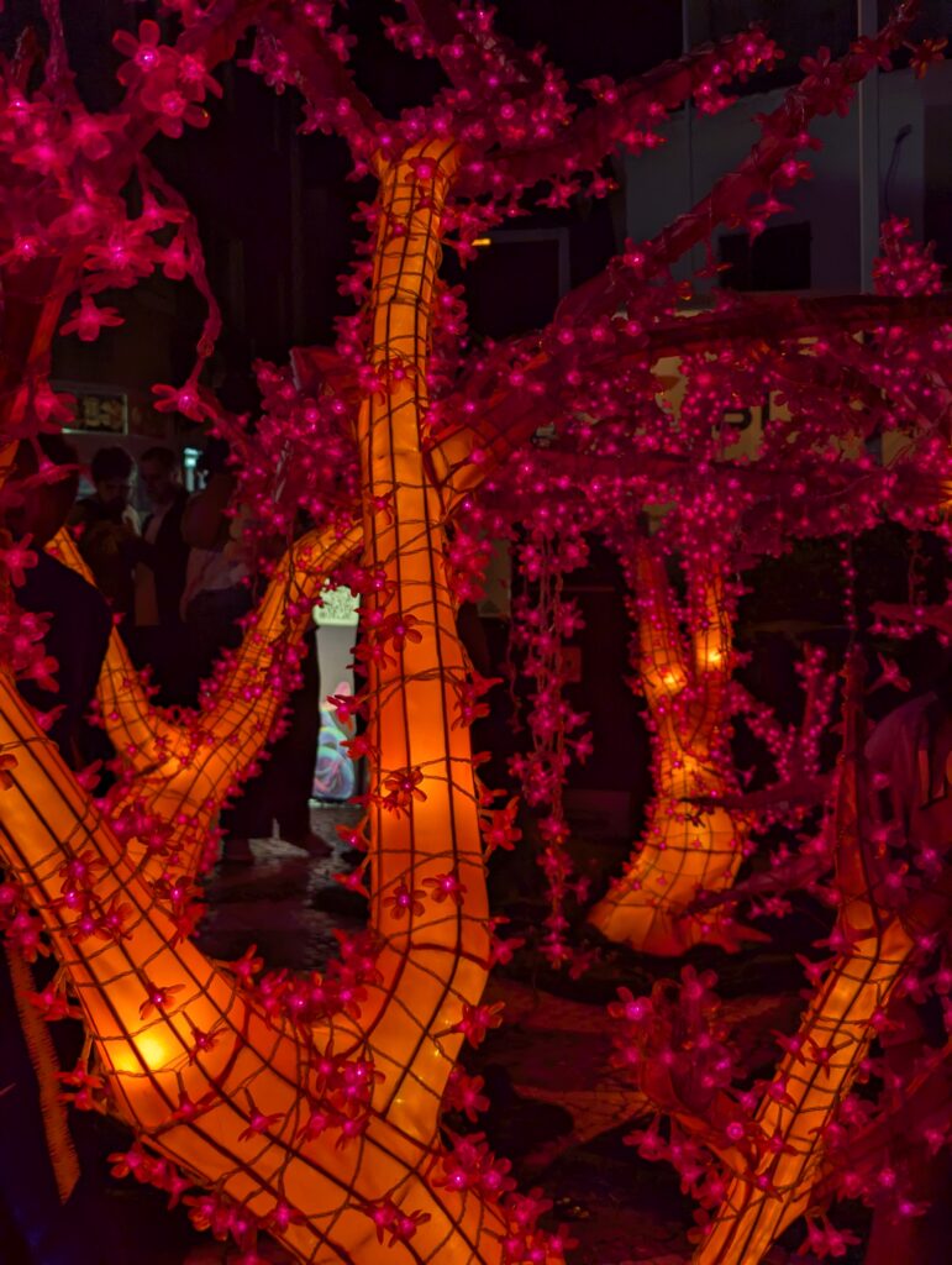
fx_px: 1756
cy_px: 632
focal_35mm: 48
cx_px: 476
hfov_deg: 30.3
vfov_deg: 39.6
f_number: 1.85
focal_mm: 6.81
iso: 40
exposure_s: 1/99.9
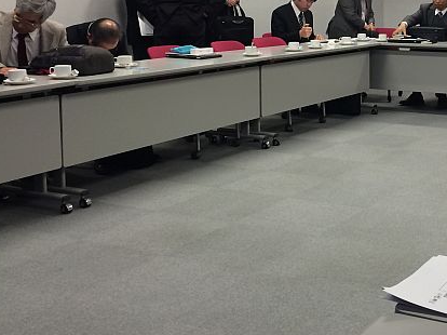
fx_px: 749
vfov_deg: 24.8
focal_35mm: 58
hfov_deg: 31.9
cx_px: 387
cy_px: 63
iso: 40
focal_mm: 4.12
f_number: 2.2
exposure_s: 1/30
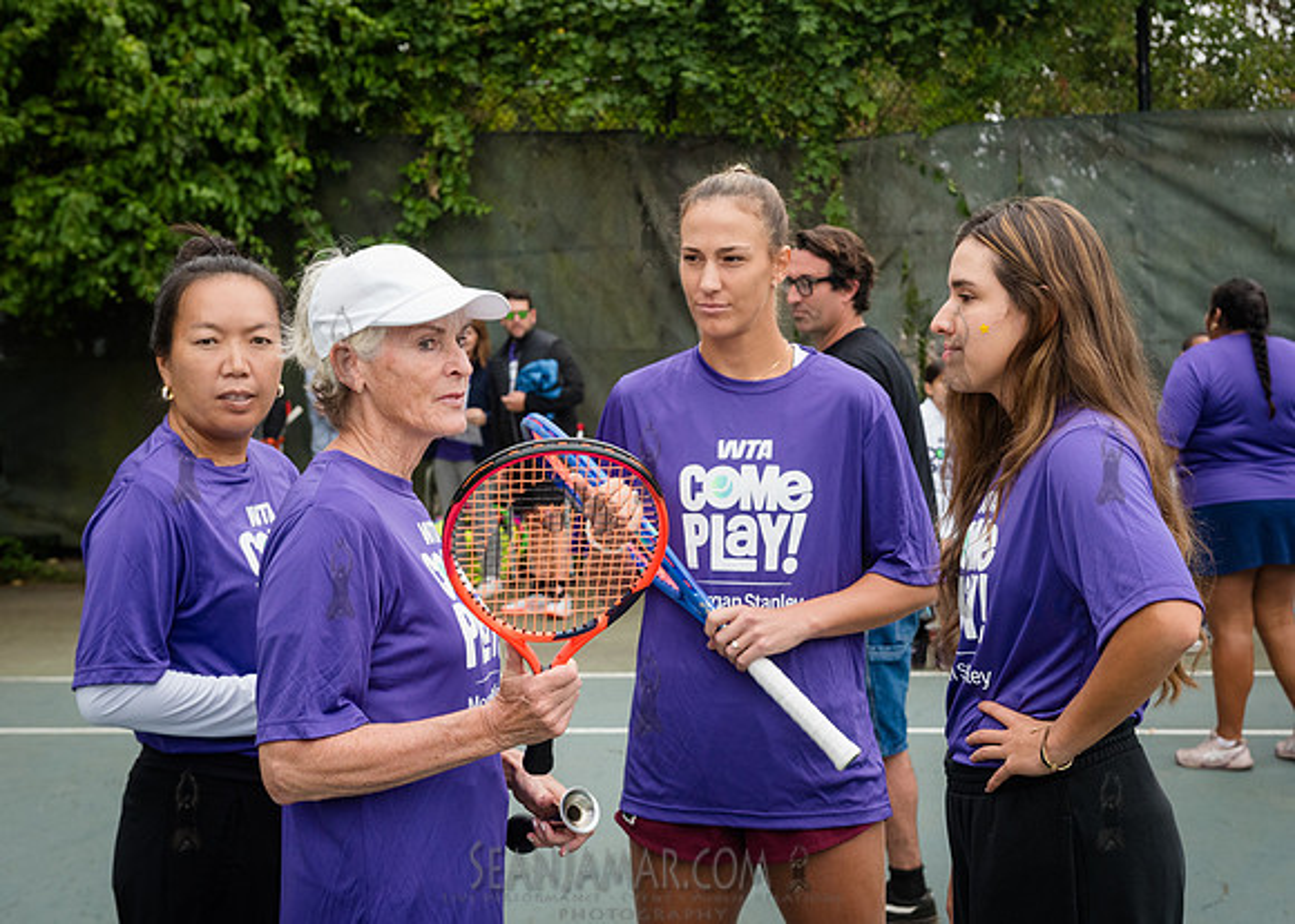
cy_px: 484
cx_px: 757
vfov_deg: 22.6
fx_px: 2314
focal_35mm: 63
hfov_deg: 31.2
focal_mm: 55
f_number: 6.3
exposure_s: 1/500
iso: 1600
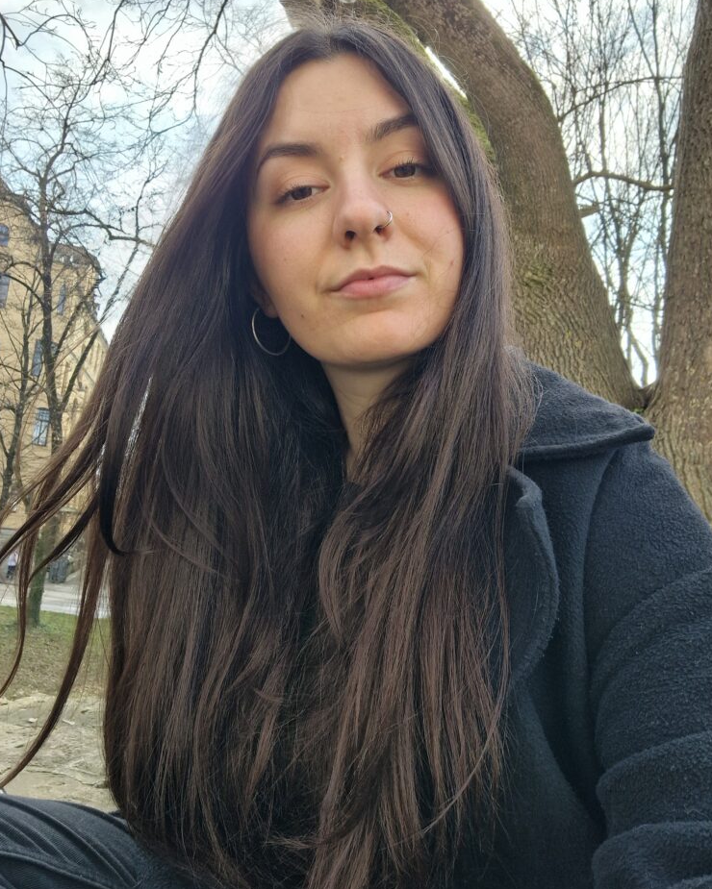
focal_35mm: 27
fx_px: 711
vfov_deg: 63.9
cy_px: 403
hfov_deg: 53.2
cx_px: 362
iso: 50
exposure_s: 1/321
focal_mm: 3.3
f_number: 2.2
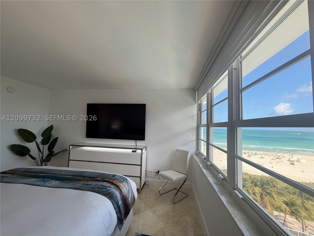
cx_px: 157
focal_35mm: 14
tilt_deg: +2.7
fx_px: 127
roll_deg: -1.7
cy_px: 118
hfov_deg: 102.1
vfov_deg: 85.7
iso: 50
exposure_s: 1/304
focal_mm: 2.22
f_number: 2.2
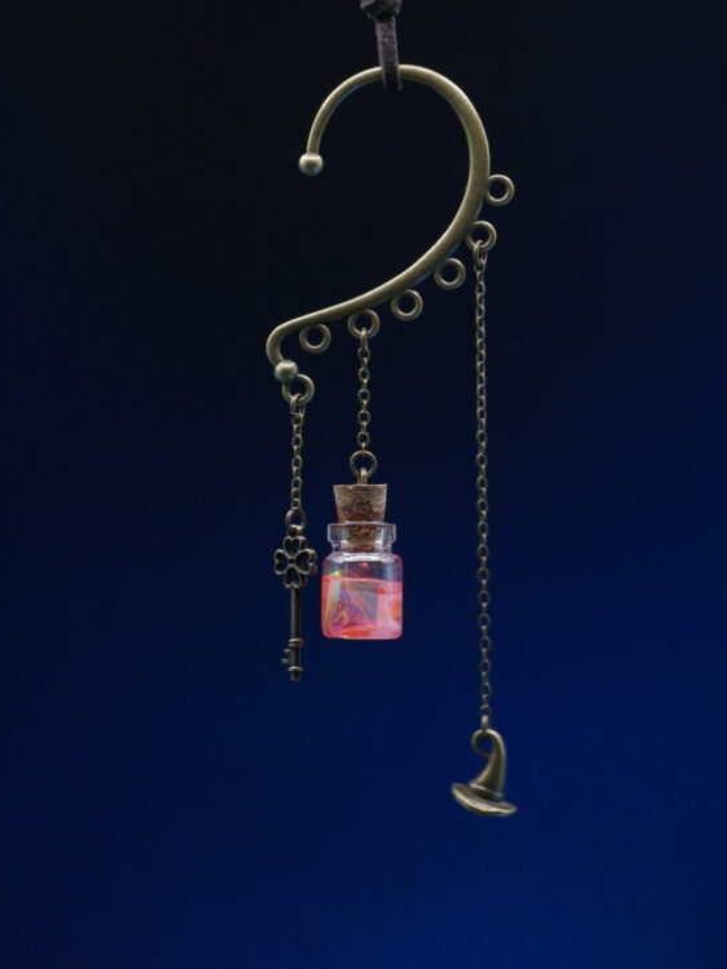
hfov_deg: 22.6
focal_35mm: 65
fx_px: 1819
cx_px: 378
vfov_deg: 29.8
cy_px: 462
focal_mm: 30
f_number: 6.3
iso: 800
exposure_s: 1/60
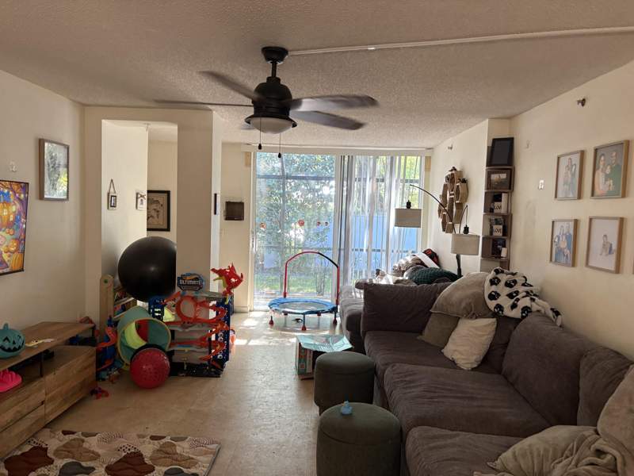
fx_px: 476
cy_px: 238
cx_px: 317
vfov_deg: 53.1
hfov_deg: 67.3
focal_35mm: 26
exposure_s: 1/60
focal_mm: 5.96
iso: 200
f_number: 1.6
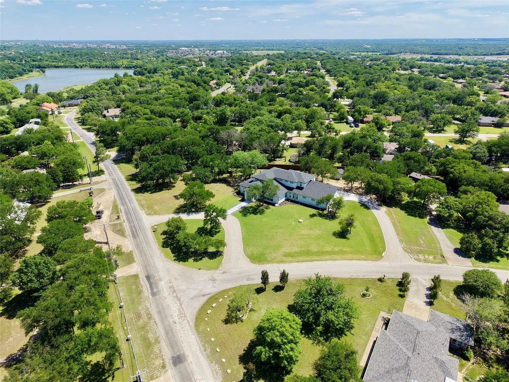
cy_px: 191
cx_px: 254
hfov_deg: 71.6
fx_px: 353
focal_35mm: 24
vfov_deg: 56.8
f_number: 1.8
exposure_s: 1/5000
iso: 350
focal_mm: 8.67
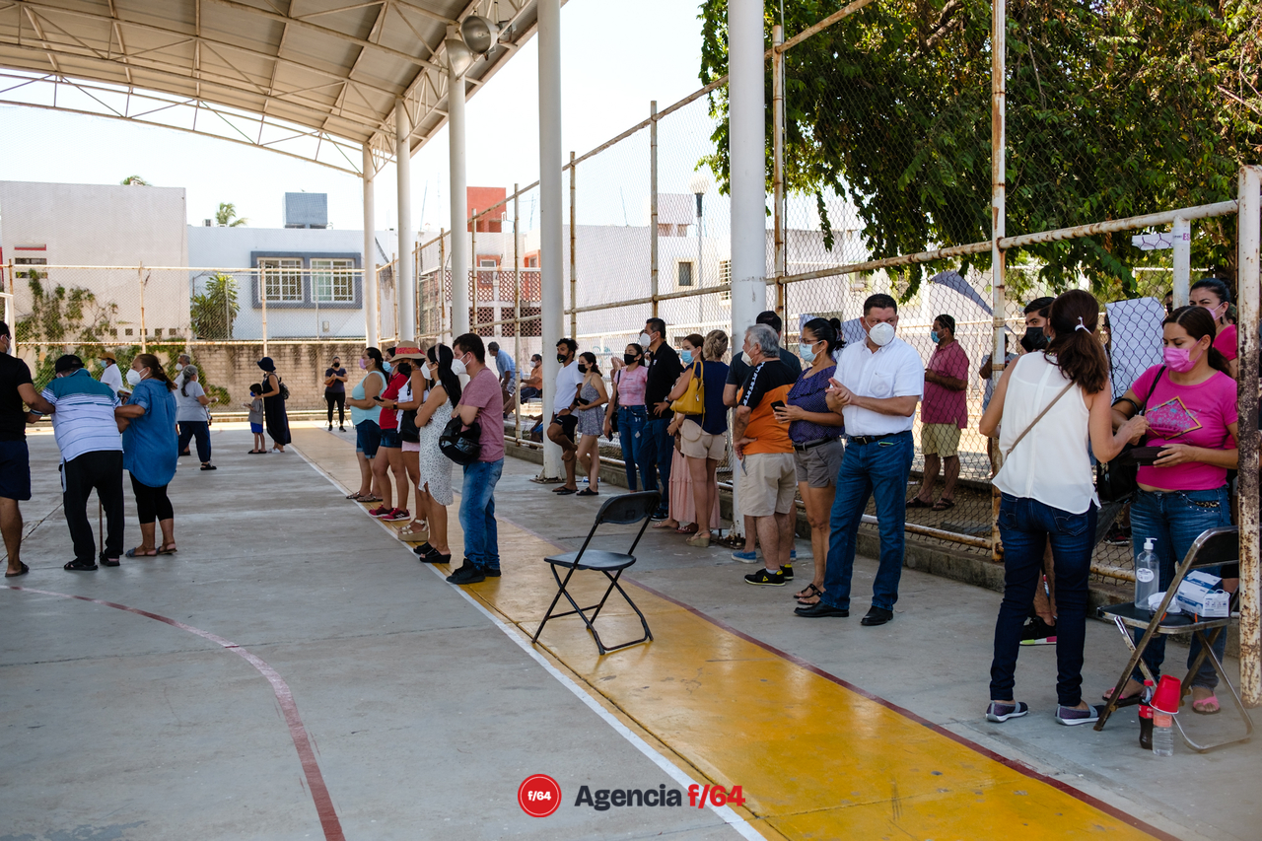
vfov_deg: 37.8
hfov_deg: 54.4
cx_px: 631
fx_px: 1227
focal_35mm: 35
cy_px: 420
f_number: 3.2
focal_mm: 23
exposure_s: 1/1600
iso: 400
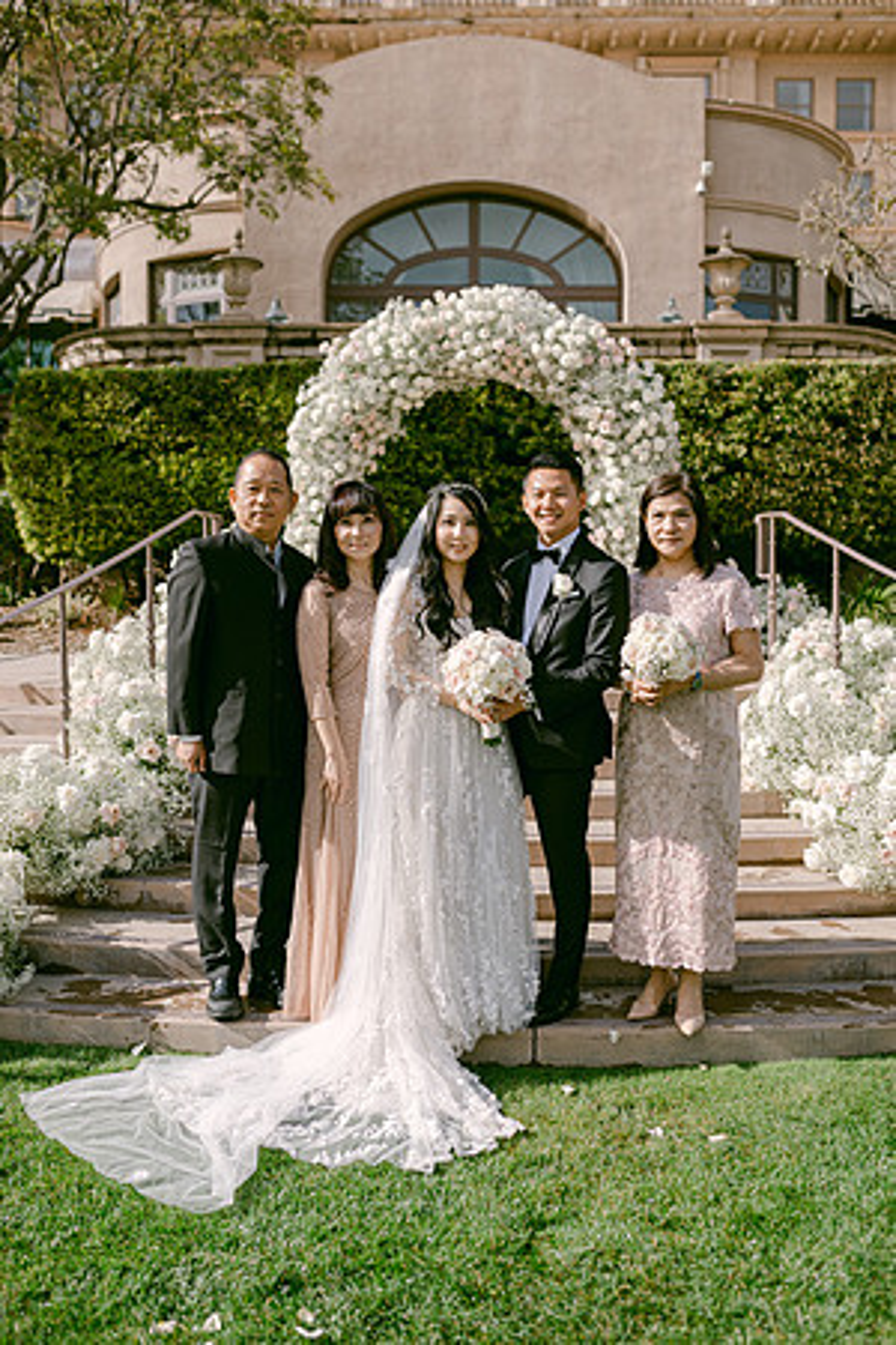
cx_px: 448
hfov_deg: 37.9
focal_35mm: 35
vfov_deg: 54.4
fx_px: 1307
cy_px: 672
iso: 100
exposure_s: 1/4000
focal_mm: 35
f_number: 2.8
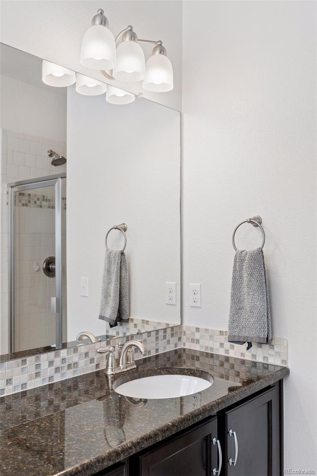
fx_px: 436
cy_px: 238
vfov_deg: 57.2
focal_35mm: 33
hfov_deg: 40.0
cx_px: 158
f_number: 9
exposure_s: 1/60
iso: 400
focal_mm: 33
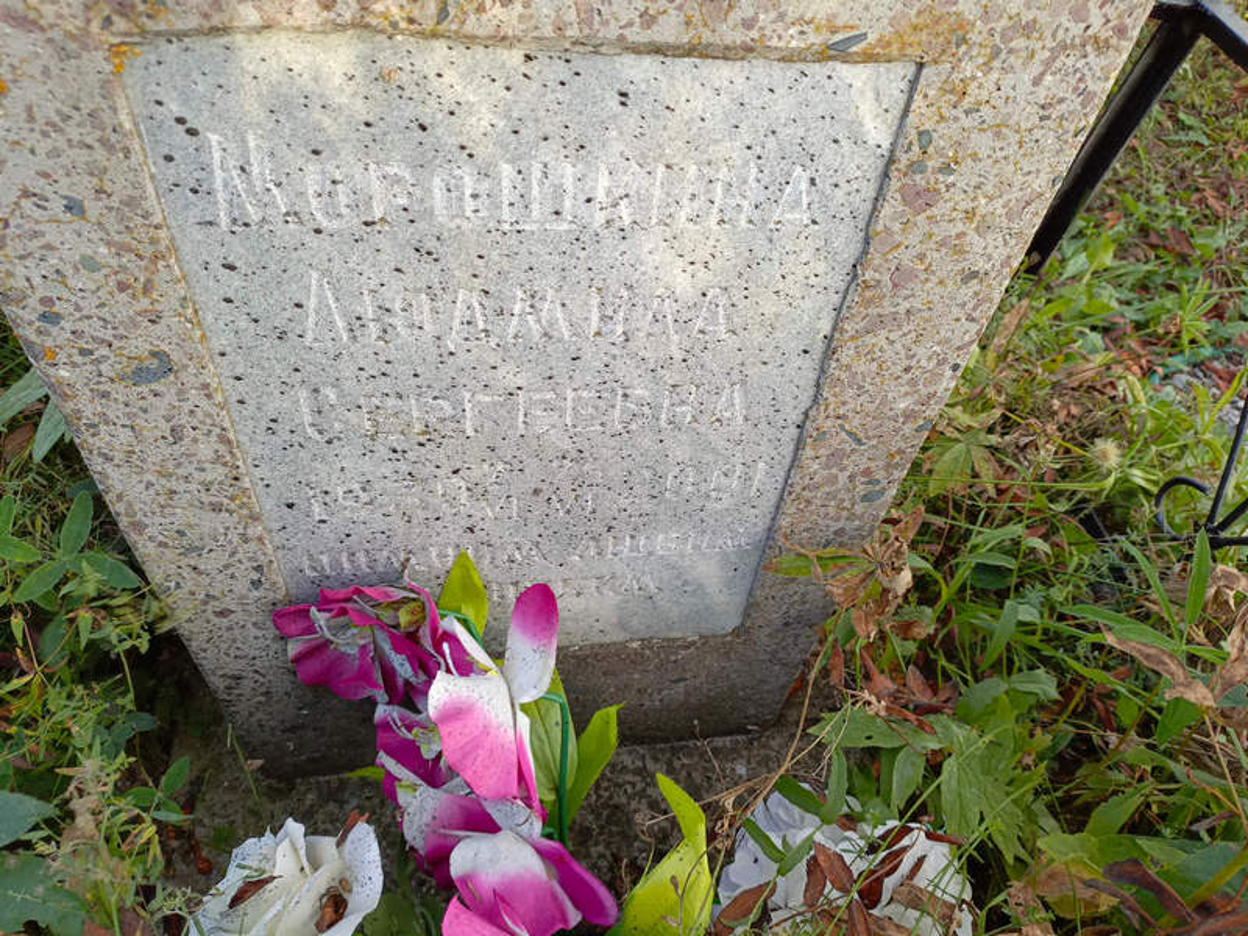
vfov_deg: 54.9
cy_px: 468
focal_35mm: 25
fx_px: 901
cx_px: 624
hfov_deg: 69.4
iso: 194
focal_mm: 4.76
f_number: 1.69
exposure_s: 1/100
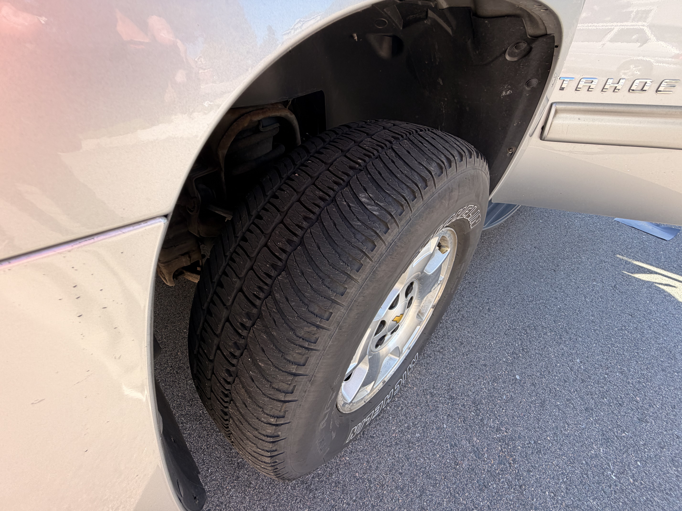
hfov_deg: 102.1
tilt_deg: -40.6
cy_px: 256
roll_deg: -2.2
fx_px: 276
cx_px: 341
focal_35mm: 14
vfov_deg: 85.7
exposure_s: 1/166
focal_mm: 2.22
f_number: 2.2
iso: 40
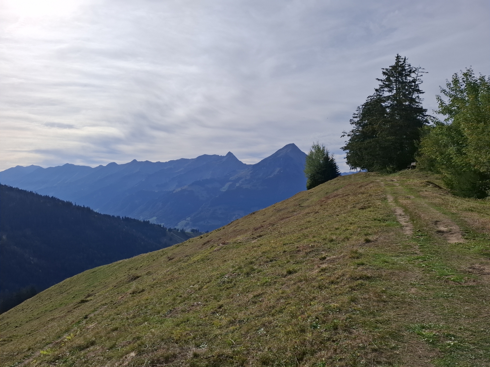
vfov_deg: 58.9
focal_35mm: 23
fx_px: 326
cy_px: 184
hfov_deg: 73.9
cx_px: 245
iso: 50
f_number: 1.8
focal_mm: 5.54
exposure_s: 1/5780
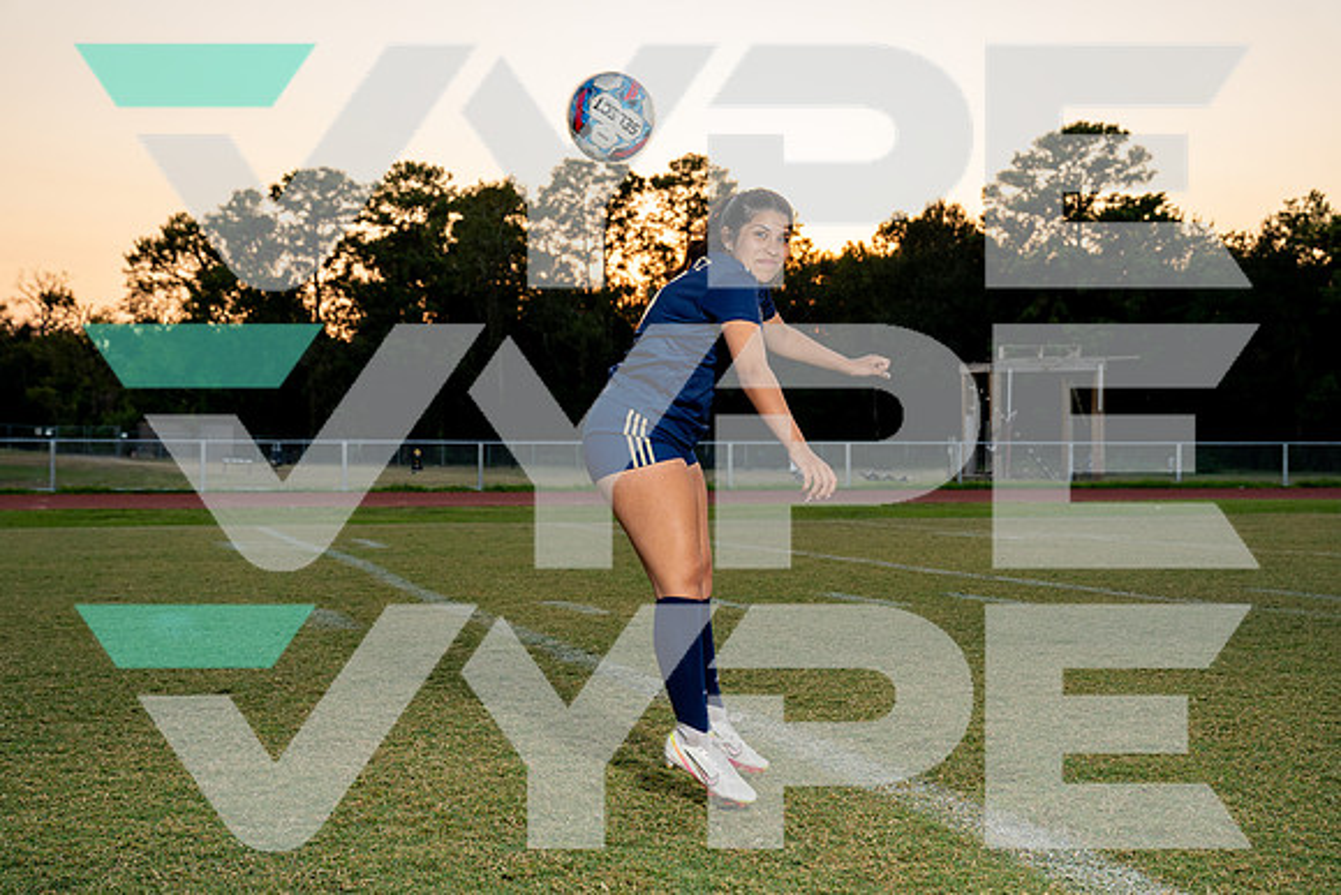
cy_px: 448
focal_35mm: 49
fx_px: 1841
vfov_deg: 27.3
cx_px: 670
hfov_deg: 40.0
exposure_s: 1/250
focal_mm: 48
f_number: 5.6
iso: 500
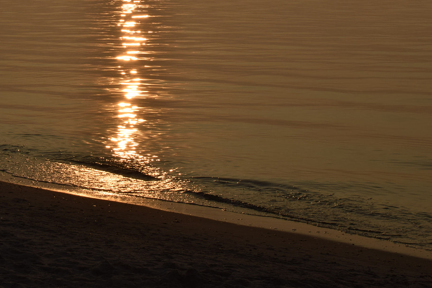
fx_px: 1512
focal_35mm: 126
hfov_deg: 16.2
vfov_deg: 10.8
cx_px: 130
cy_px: 42
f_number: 22
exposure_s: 1/250
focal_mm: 48
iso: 100
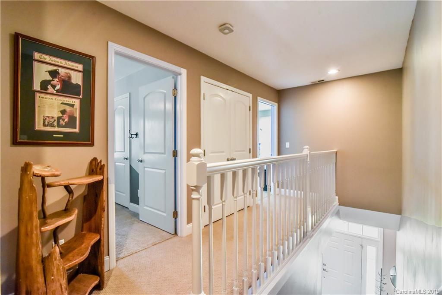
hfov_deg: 96.7
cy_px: 148
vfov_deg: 73.8
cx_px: 221
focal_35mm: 16
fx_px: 196
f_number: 10
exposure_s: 1/100
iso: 4000
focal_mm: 16
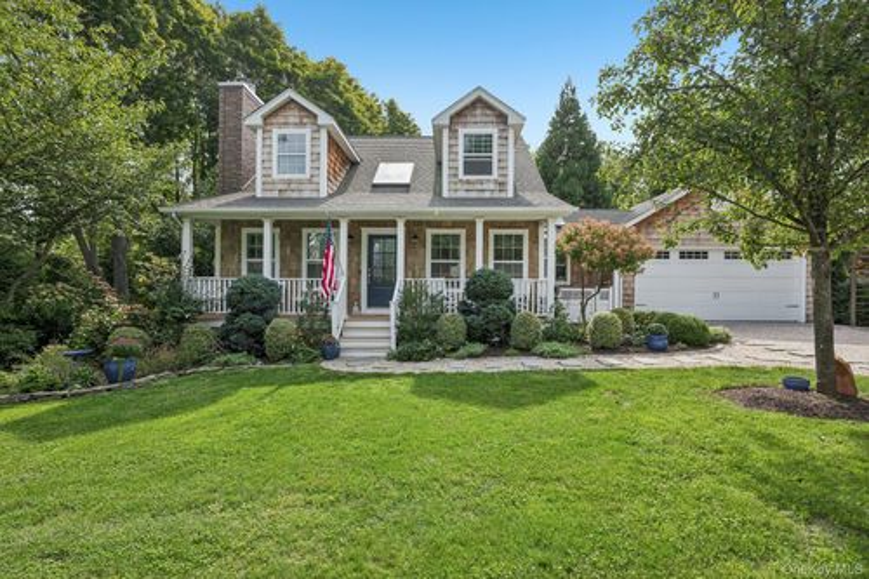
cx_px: 434
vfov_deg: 65.9
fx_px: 446
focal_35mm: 18
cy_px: 290
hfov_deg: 88.5
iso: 160
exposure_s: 1/125
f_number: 9
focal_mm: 18.5
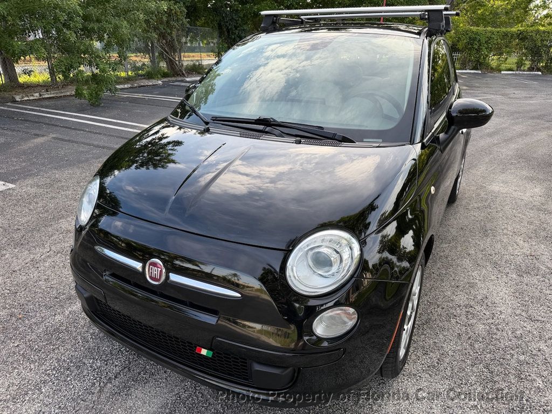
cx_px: 276
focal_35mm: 24
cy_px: 207
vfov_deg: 56.8
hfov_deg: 71.6
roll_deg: -0.7
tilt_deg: -22.7
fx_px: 383
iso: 80
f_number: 1.78
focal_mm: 6.76
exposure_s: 1/551
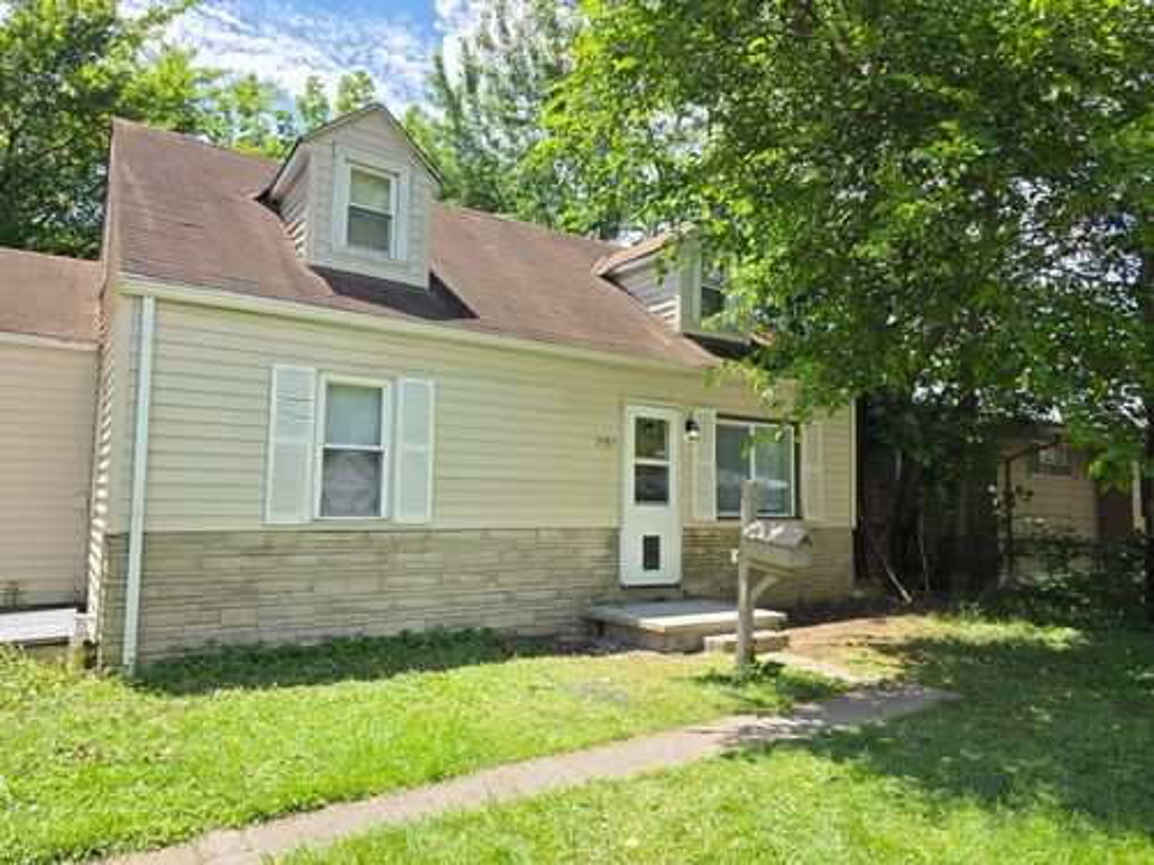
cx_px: 577
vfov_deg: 58.9
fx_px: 767
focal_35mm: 23
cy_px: 432
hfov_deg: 73.9
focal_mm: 6.3
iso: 80
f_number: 1.7
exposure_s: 1/2586
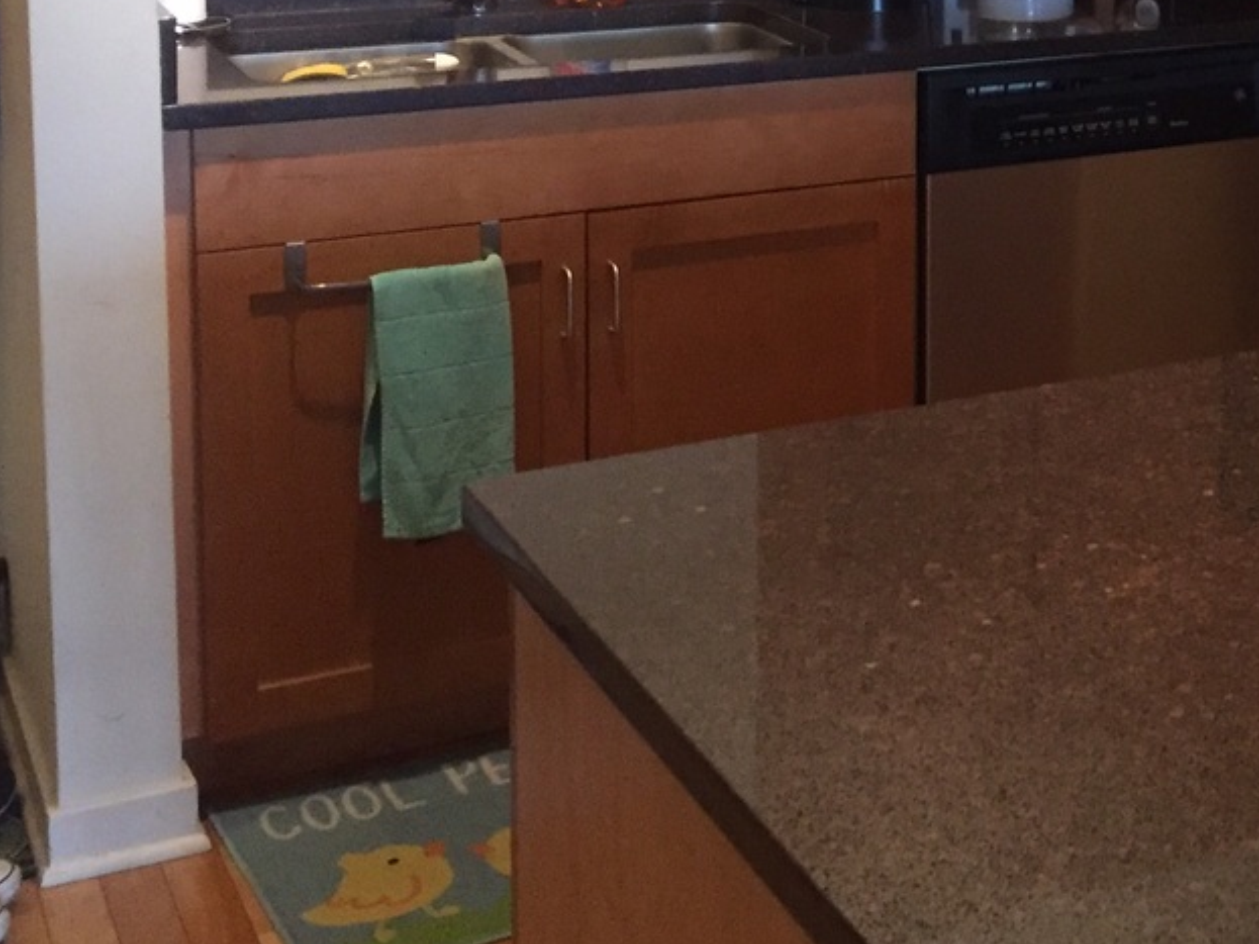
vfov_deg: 21.0
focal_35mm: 67
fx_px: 2436
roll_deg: -0.9
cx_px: 1382
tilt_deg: -7.5
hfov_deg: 26.7
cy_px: -63
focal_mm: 4.15
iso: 250
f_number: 2.2
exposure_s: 1/30
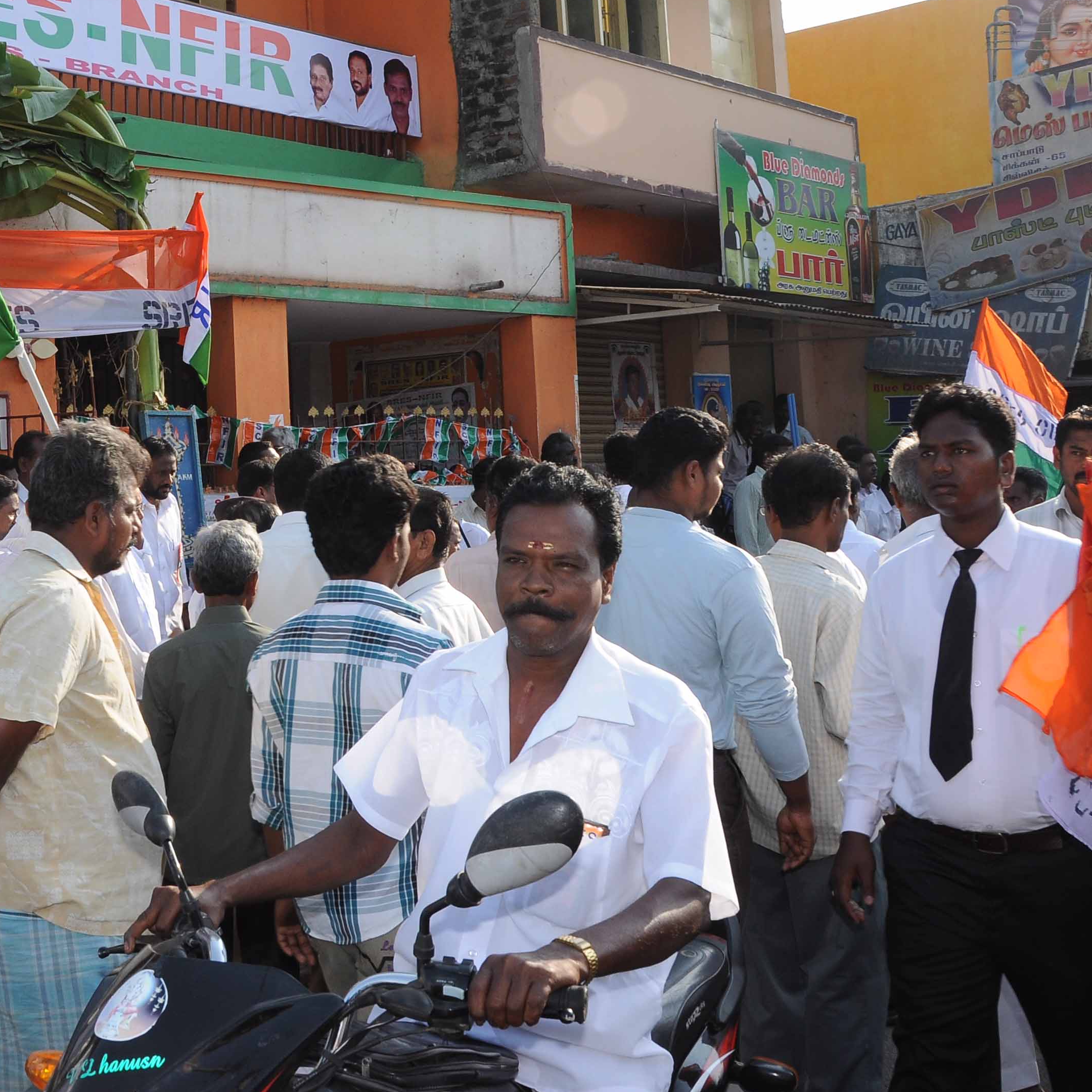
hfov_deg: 34.9
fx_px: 1642
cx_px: 128
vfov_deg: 36.4
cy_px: 369
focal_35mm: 46
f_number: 13
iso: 250
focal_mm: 18
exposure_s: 1/125
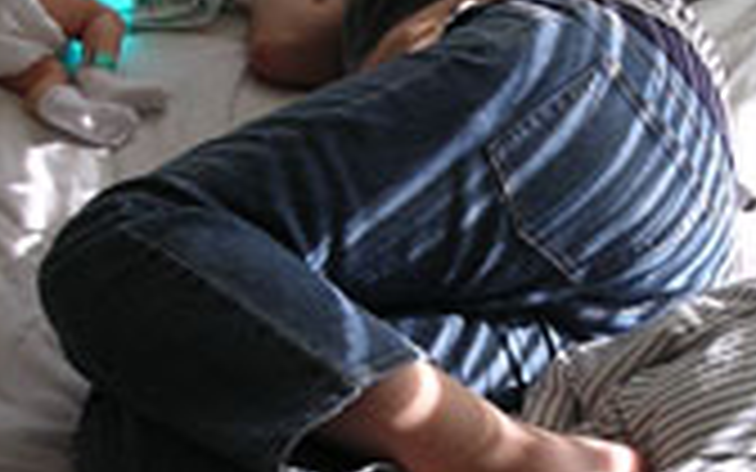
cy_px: 270
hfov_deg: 21.6
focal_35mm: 96
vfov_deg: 13.6
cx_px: 414
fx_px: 1978
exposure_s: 1/11.2
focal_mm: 5.8
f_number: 2.8
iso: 100
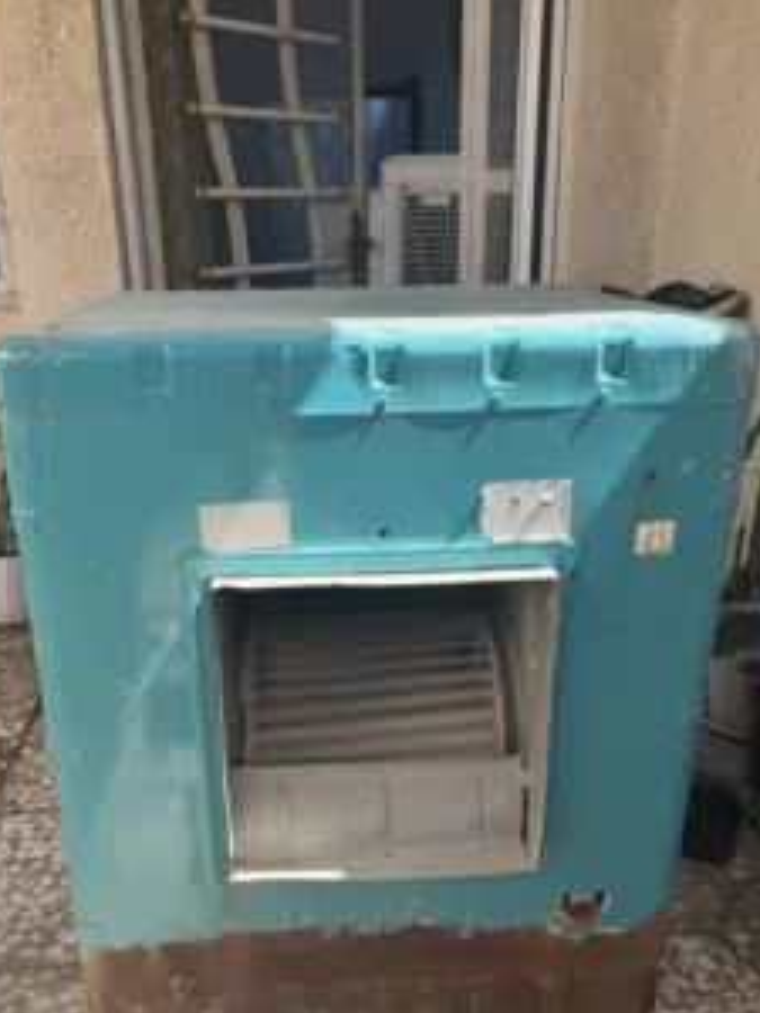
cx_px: 351
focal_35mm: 32
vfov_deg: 55.7
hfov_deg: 44.1
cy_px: 669
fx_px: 937
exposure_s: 1/582
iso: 80
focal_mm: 6.76
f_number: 1.78
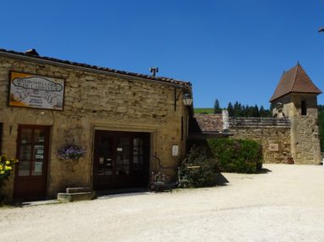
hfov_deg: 56.6
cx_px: 184
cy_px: 117
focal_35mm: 32
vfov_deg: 44.1
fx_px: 299
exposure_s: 1/1250
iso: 80
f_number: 3.5
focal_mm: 4.1
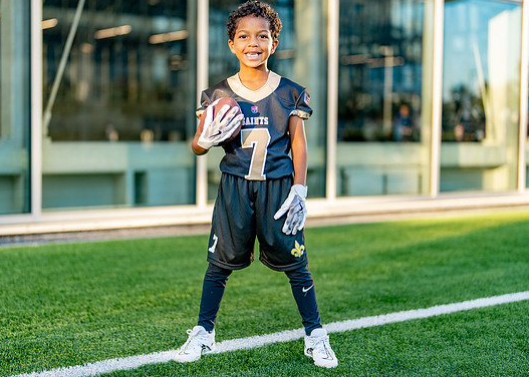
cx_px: 256
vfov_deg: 24.0
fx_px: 886
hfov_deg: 33.2
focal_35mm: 59
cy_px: 178
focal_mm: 50
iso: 200
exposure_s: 1/1000
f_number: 1.2
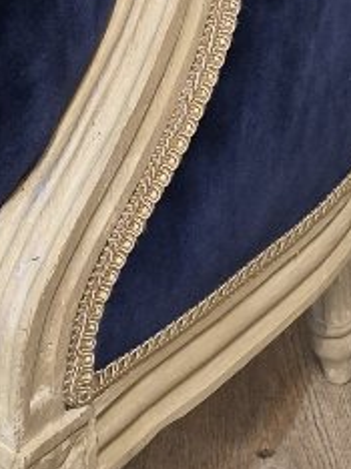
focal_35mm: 118
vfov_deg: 15.7
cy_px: -176
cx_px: -50
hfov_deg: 12.3
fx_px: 1598
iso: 800
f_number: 1.8
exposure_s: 1/100
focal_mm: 5.4
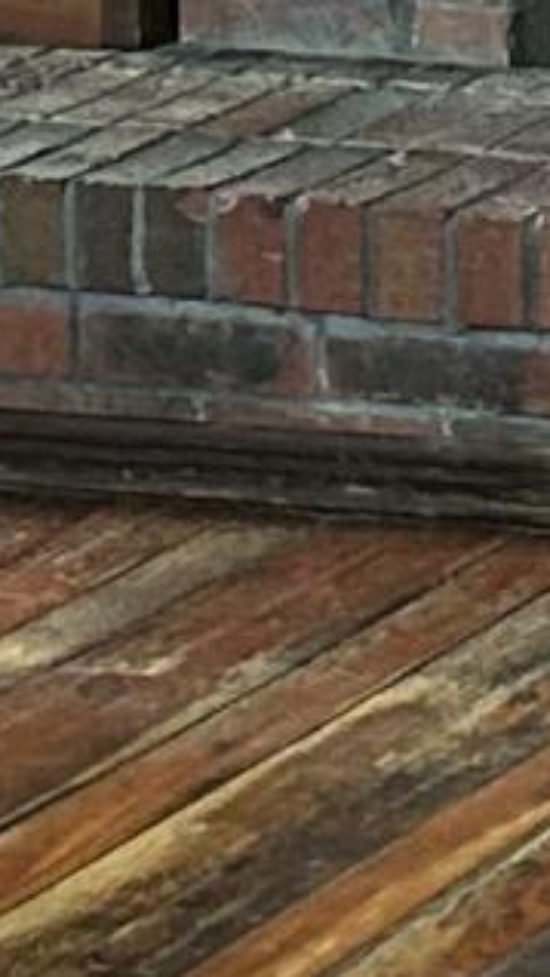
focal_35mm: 267
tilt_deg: -8.8
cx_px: 839
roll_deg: +0.6
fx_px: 6919
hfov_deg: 4.5
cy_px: -83
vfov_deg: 8.0
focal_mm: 5.7
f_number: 1.5
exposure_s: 1/40
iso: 500
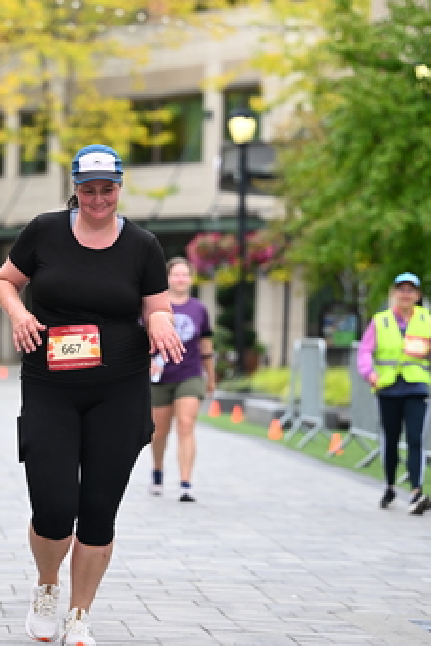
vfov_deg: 11.1
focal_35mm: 185
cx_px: 109
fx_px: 3322
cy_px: 285
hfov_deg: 7.4
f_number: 2.8
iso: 400
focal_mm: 115
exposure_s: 1/1250
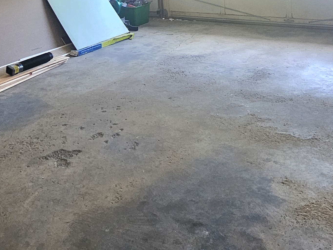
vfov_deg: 33.1
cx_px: 156
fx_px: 366
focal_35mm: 38
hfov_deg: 48.9
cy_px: -23
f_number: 2.2
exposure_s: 1/60.2
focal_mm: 2.2
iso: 250
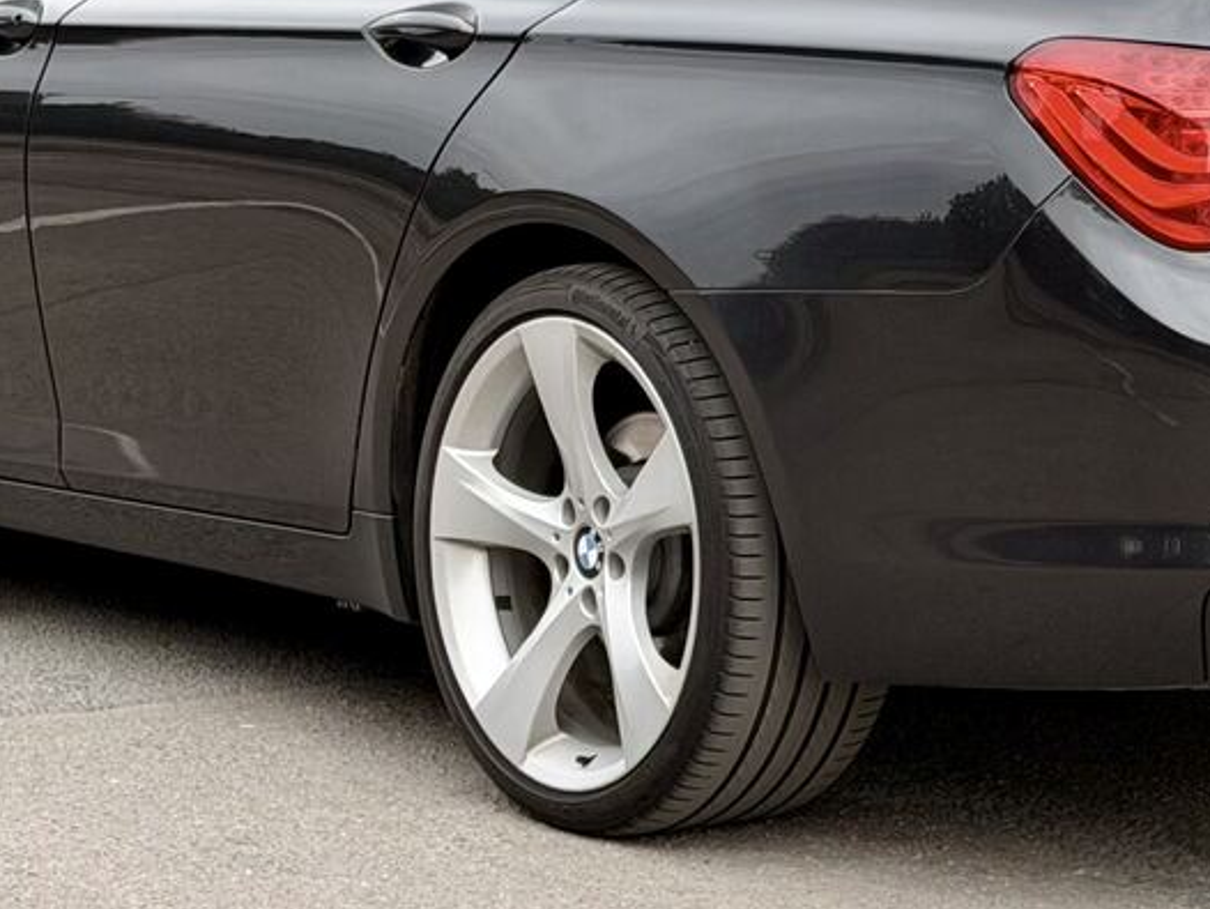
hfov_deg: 13.5
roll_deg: -0.6
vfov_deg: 10.2
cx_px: 784
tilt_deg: -4.5
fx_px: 5106
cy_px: 246
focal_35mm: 146
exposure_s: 1/587
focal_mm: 6.76
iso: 64
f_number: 1.78
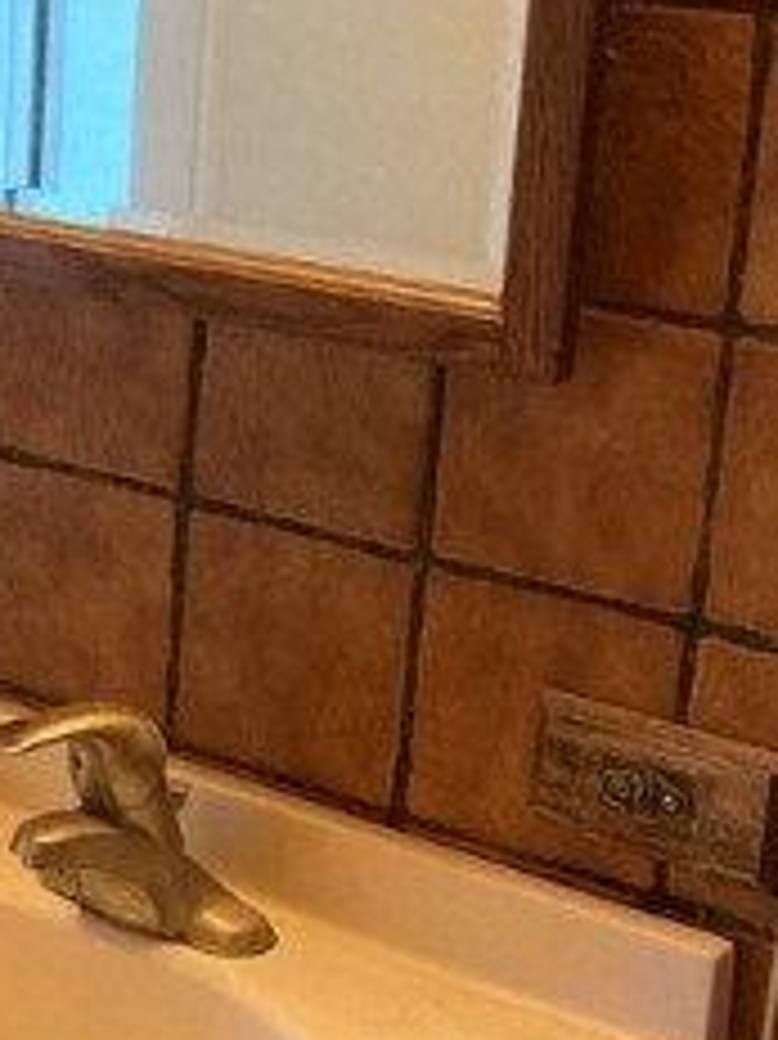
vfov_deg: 21.1
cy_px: 599
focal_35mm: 93
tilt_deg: -16.5
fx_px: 2789
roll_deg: +2.0
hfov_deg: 14.7
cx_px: -414
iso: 400
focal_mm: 3.99
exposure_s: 1/40
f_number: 1.8
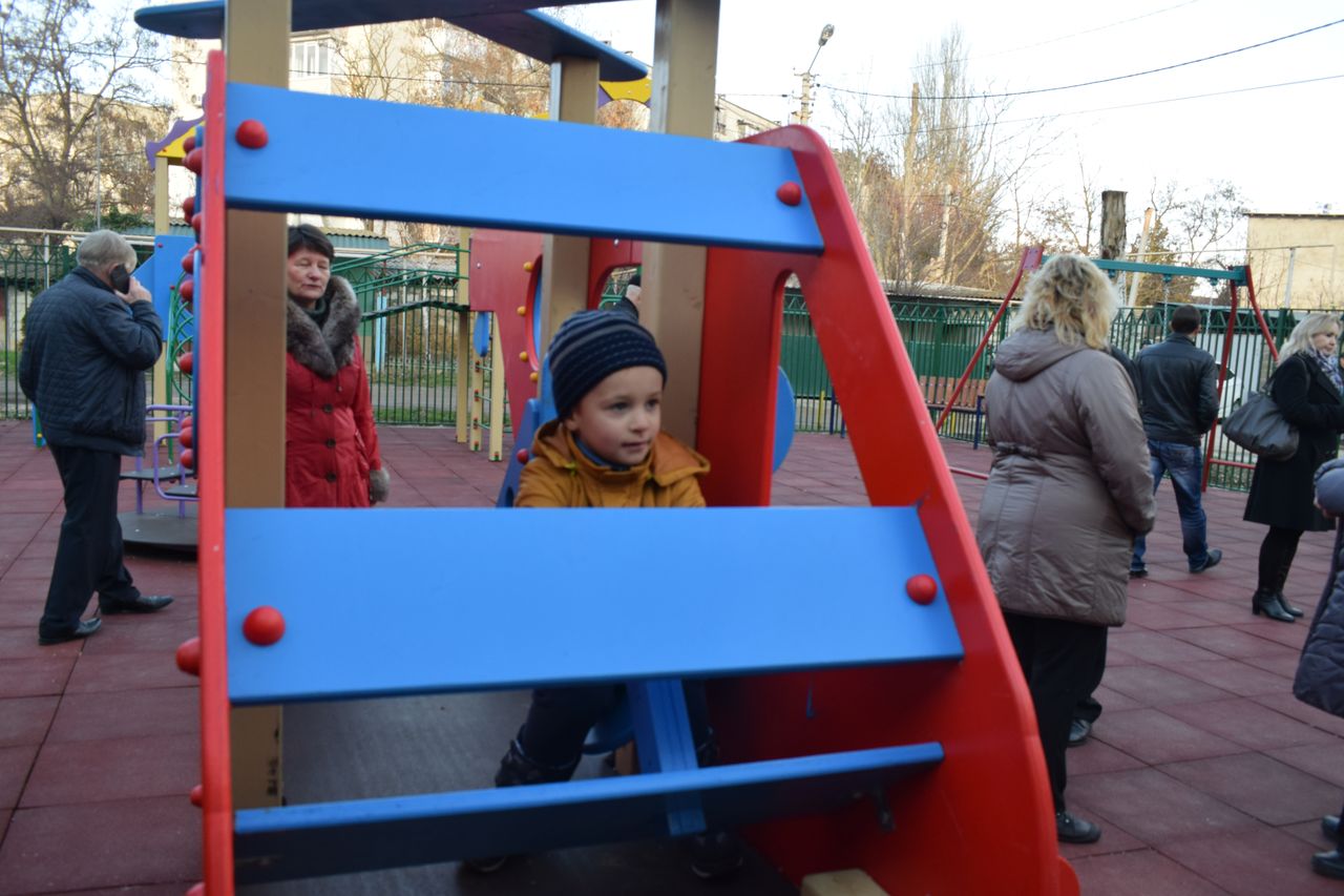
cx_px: 672
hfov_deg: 61.9
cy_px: 448
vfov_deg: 43.6
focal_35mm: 30
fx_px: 1120
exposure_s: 1/200
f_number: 7.1
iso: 400
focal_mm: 20
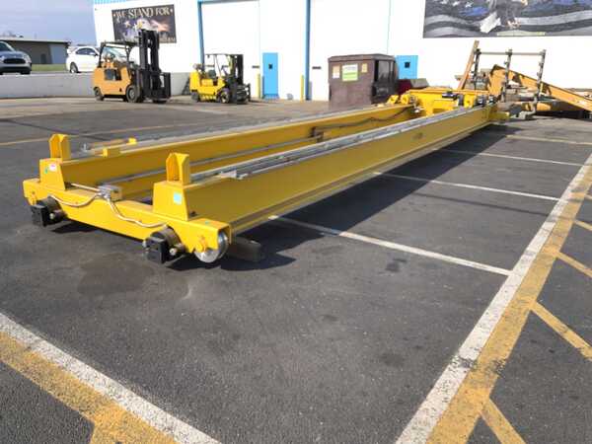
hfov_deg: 61.7
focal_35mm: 29
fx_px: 496
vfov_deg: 48.2
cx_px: 296
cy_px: 222
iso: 16
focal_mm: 3
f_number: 1.8
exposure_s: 1/400
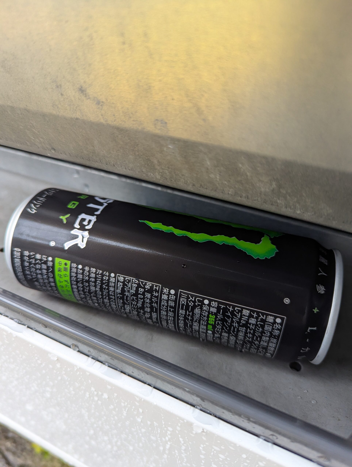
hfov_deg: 56.9
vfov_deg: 71.5
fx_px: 325
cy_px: 234
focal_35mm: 24
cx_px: 176
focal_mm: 6.81
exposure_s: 1/362
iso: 349
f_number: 1.85
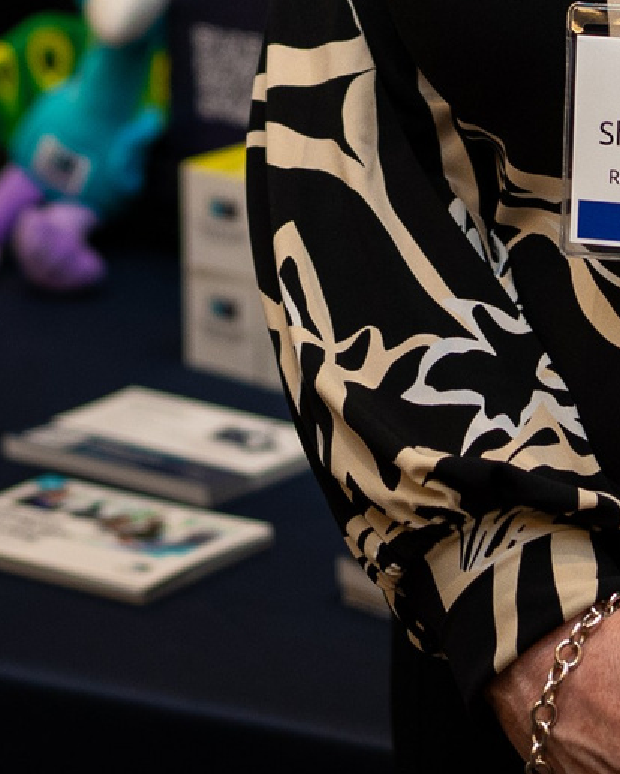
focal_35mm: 196
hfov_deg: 7.9
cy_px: -637
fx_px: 4493
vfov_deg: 9.4
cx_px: 425
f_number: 1.8
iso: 640
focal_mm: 35
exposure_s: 1/200
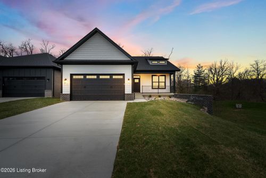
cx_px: 133
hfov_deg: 96.7
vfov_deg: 73.8
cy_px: 89
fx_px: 118
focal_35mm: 16
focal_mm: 16
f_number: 14
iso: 400
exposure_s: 1/6
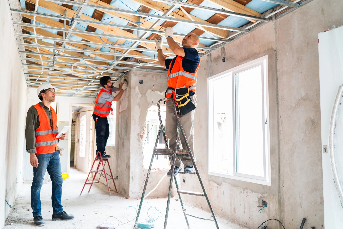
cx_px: 168
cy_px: 113
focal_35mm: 36
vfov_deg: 36.9
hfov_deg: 53.1
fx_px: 343
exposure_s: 1/200
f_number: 2.8
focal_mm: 35
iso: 640
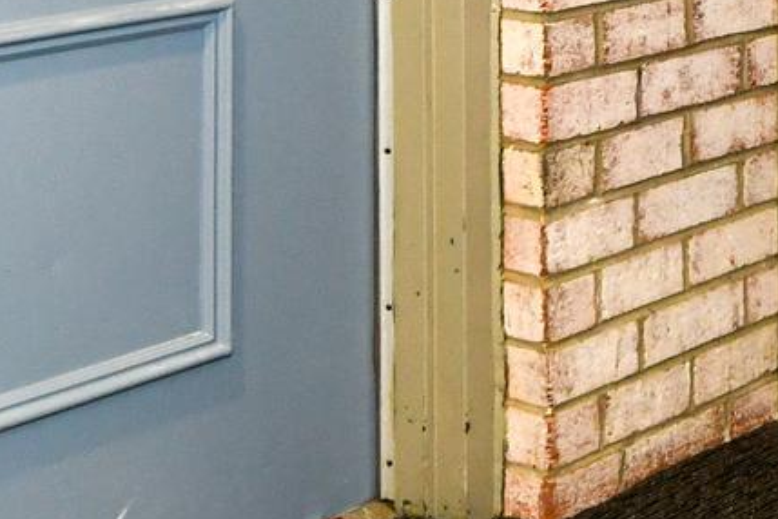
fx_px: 1858
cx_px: 910
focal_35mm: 86
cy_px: -239
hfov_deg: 22.0
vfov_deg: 14.9
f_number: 4
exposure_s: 1/60
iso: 640
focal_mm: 12
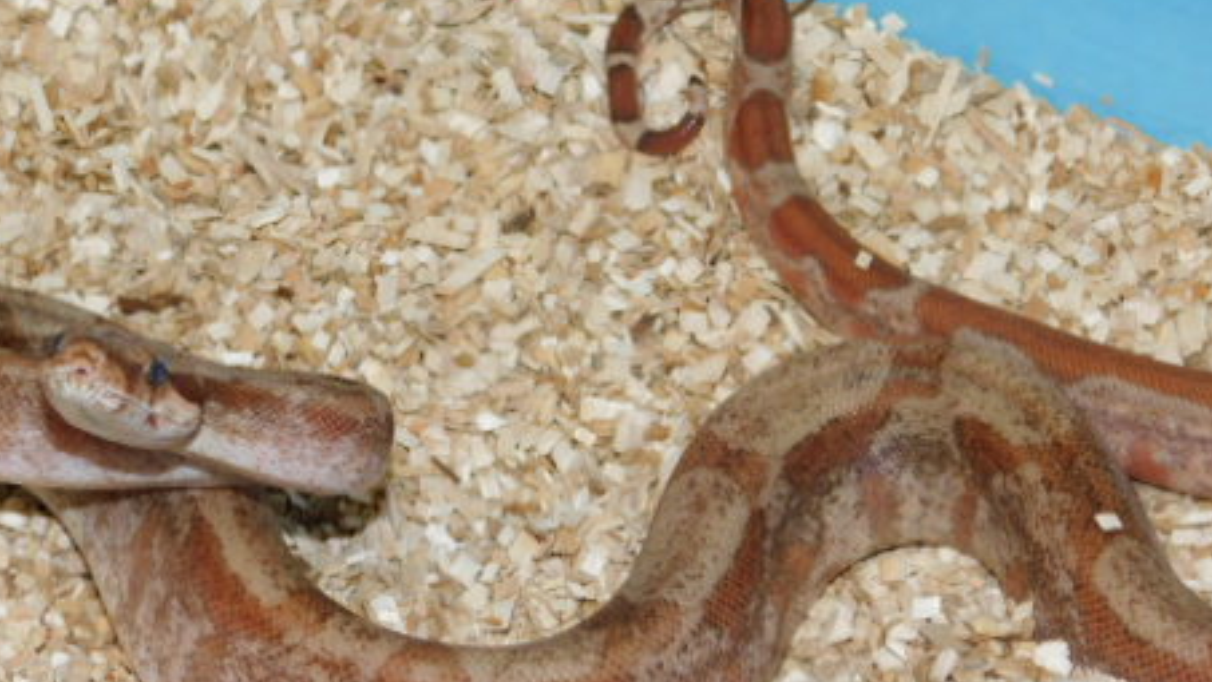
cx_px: 706
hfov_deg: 15.3
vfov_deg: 8.7
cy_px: 431
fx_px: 4500
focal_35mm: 140
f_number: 4.5
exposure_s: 1/60
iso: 200
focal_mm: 16.1
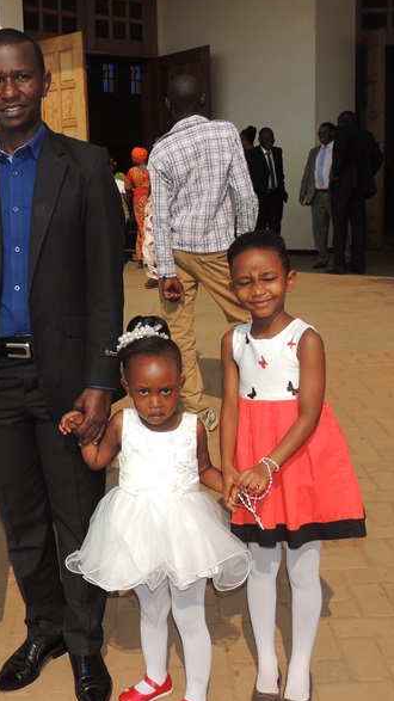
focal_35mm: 49
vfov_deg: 42.1
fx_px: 910
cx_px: 53
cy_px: 345
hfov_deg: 23.9
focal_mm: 5.8
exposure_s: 1/2000
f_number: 3.2
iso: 100
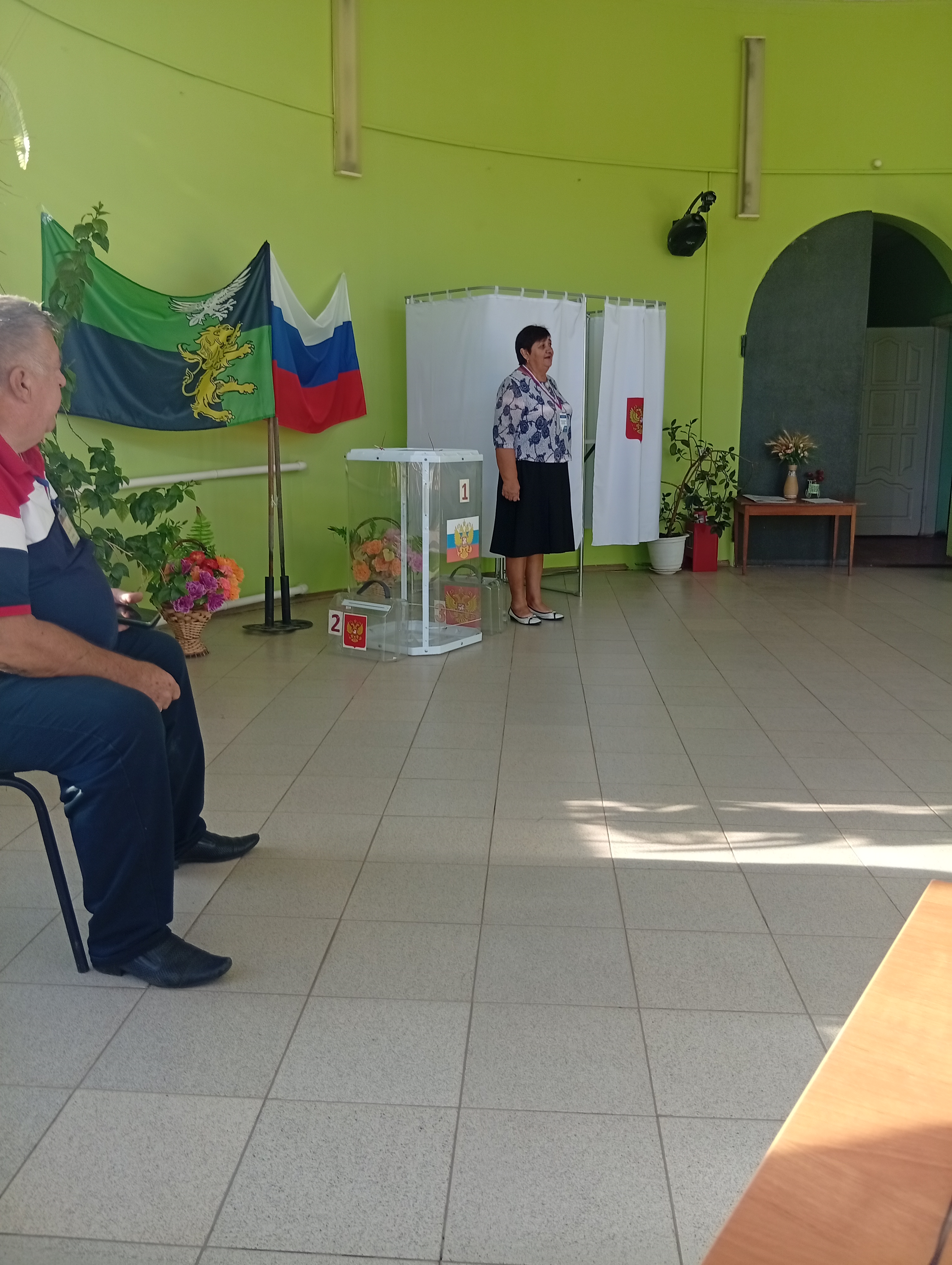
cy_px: 632
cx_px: 476
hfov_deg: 51.5
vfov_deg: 65.2
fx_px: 988
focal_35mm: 27
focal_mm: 3.84
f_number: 1.8
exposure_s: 1/115
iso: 51
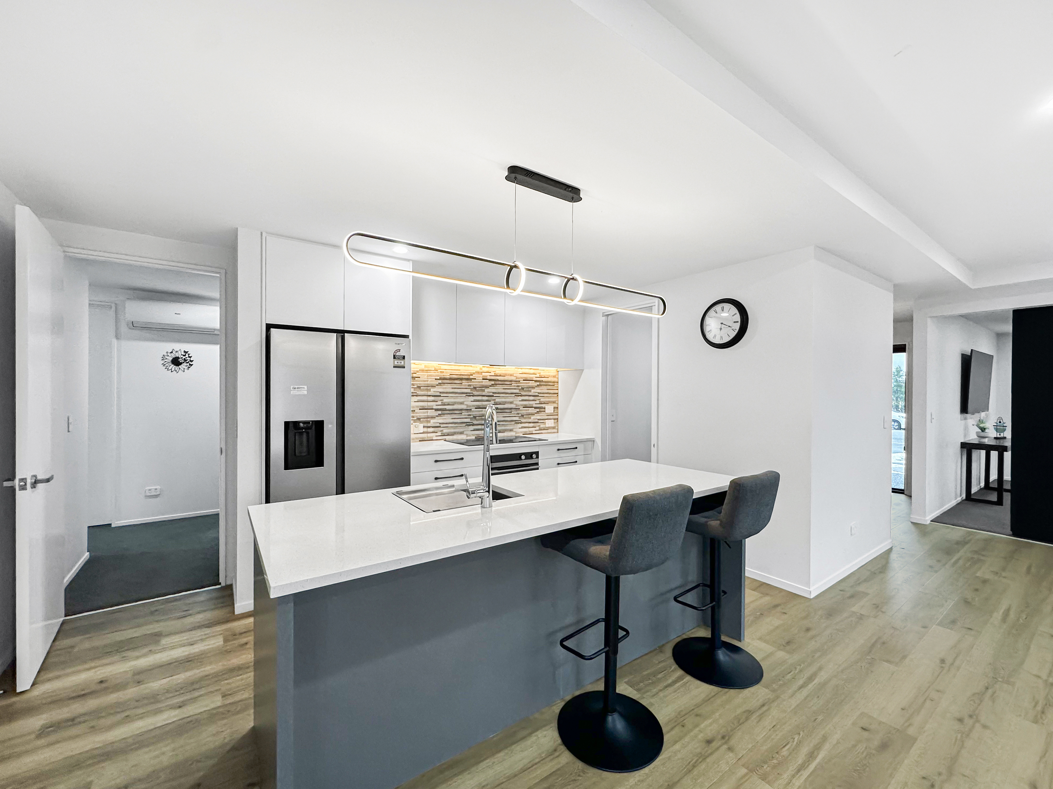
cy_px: 394
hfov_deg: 102.1
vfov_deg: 85.7
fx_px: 426
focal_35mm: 14
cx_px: 526
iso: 125
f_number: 2.2
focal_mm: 2.22
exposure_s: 1/100
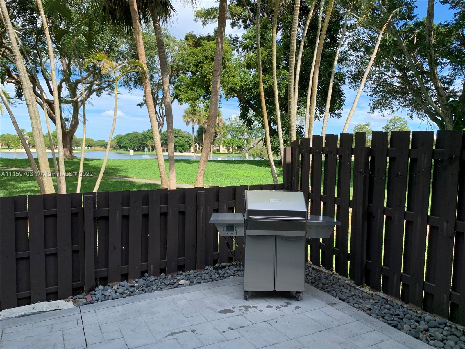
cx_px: 232
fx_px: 349
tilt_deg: -3.4
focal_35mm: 26
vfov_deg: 53.1
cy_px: 174
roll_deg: -1.9
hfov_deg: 67.3
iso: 25
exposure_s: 1/919
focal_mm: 4.25
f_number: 1.8
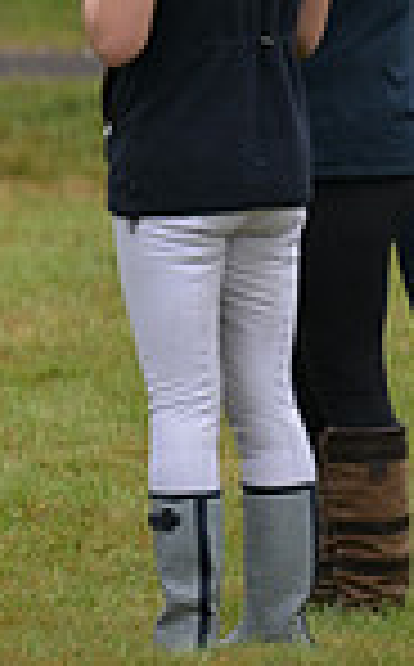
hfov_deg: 1.6
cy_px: 38
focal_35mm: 801
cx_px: -652
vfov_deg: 2.6
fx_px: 14517
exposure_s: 1/1250
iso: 500
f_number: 3.2
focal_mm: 200
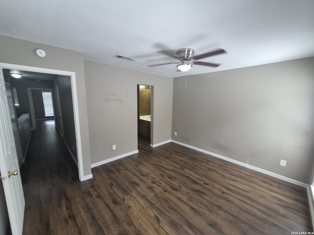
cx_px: 157
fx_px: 118
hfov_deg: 106.2
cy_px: 118
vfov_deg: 89.9
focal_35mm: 13
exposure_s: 1/60
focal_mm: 1.74
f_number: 2.2
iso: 80
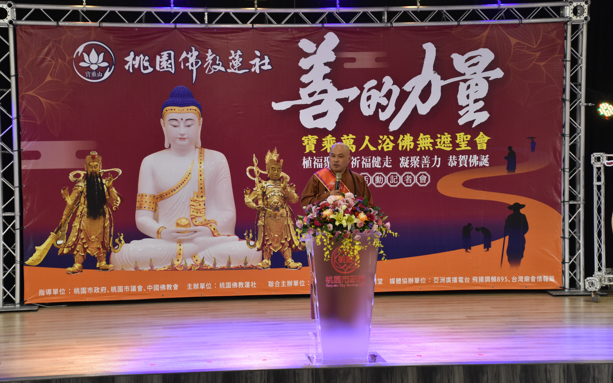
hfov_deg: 20.9
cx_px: 307
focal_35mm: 100
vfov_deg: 13.1
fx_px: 1663
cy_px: 184
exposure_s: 1/160
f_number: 6.3
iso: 1600
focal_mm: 65
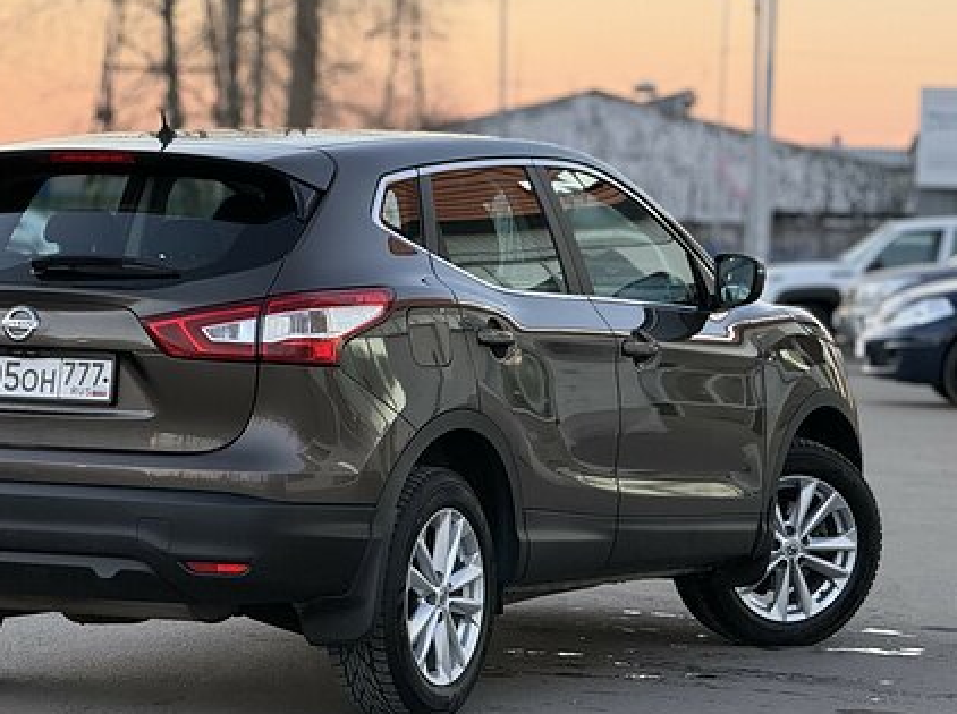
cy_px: 408
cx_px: 345
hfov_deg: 12.7
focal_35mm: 156
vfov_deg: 9.5
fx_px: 4305
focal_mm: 15.66
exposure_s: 1/99
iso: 320
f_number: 2.8
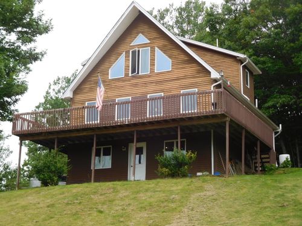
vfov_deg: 21.0
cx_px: 151
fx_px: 611
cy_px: 113
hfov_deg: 27.8
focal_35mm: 70
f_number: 4.5
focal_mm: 12.5
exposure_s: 1/160
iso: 125
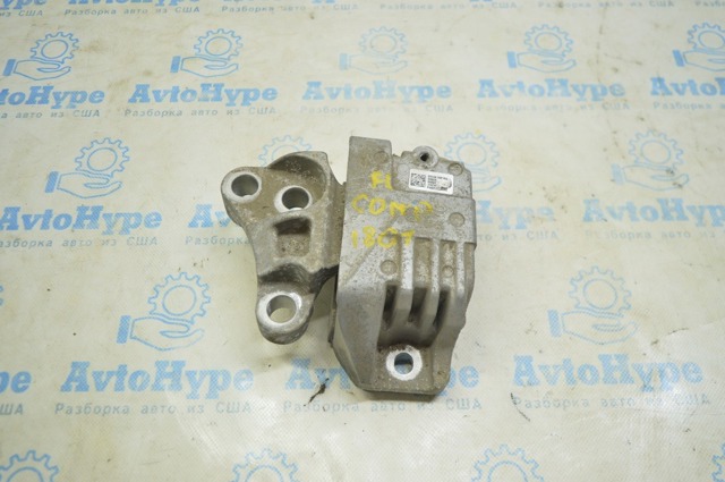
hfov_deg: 62.0
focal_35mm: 30
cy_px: 241
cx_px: 362
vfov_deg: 43.5
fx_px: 603
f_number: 3.8
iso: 400
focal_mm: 20
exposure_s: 1/40
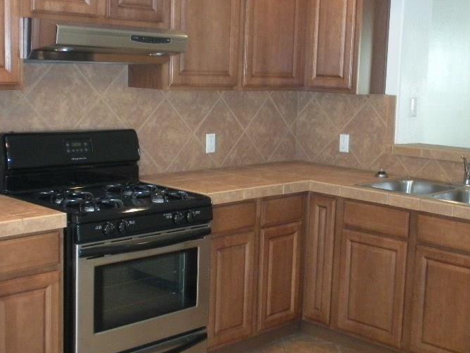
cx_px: 259
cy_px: 155
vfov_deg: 27.0
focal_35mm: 54
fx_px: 733
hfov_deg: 35.5
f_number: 3.5
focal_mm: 6.3
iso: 400
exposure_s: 1/30
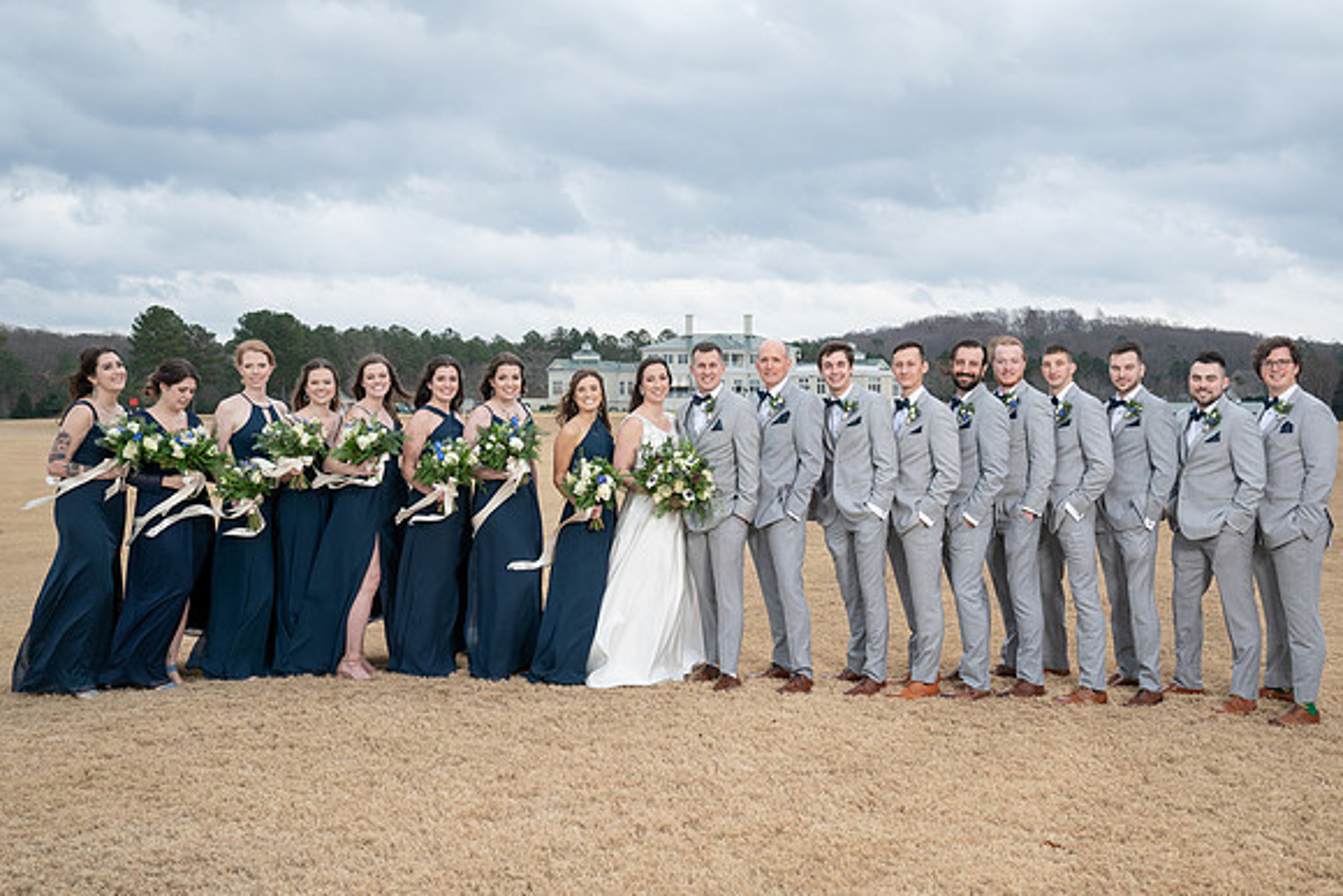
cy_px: 427
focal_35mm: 36
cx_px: 682
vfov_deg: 36.9
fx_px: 1342
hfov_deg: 53.2
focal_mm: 34
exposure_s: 1/250
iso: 320
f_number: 5.6
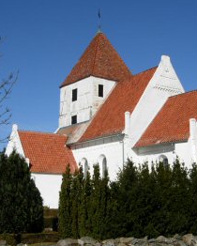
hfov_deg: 26.6
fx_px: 415
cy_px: 126
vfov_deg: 33.0
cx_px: 121
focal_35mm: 57
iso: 50
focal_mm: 7.5
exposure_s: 1/443
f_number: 6.8
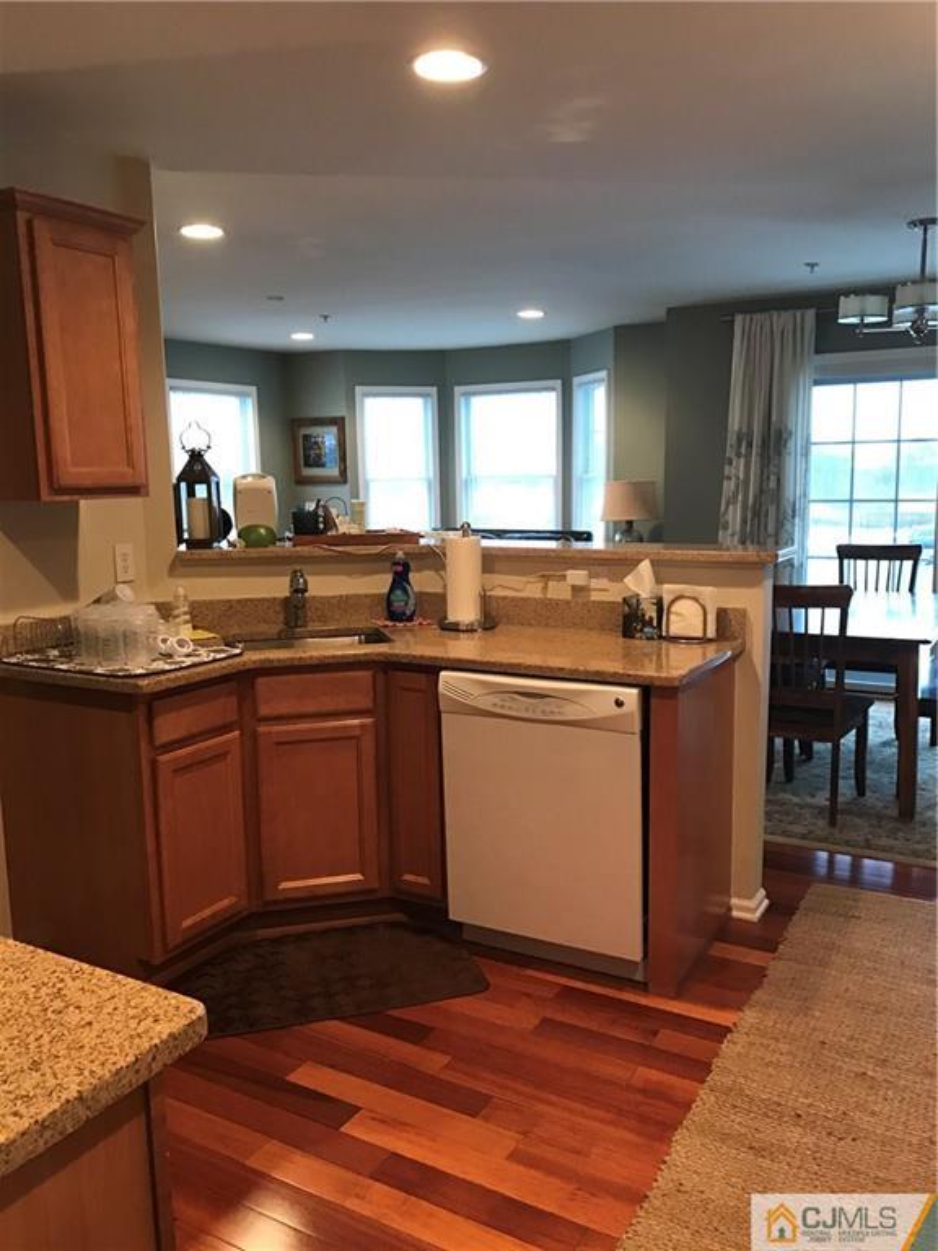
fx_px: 1012
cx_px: 469
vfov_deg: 63.4
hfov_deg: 49.7
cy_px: 626
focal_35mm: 28
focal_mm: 3.99
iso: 64
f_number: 1.8
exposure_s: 1/15
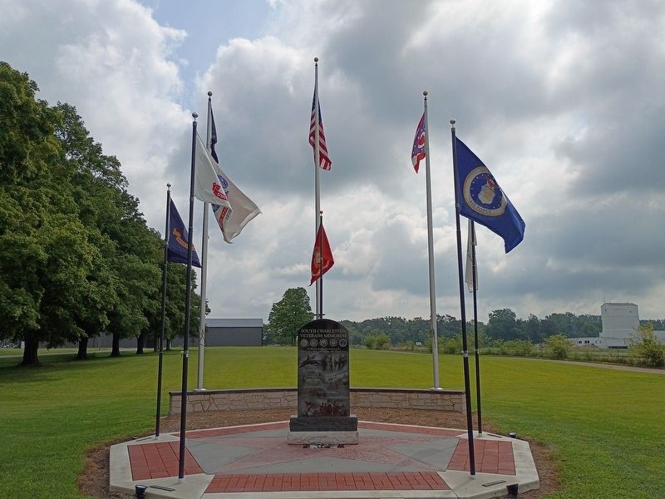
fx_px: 557
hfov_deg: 61.7
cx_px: 332
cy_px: 250
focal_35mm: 29
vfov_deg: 48.2
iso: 103
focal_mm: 4.27
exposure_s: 1/2865
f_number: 1.8
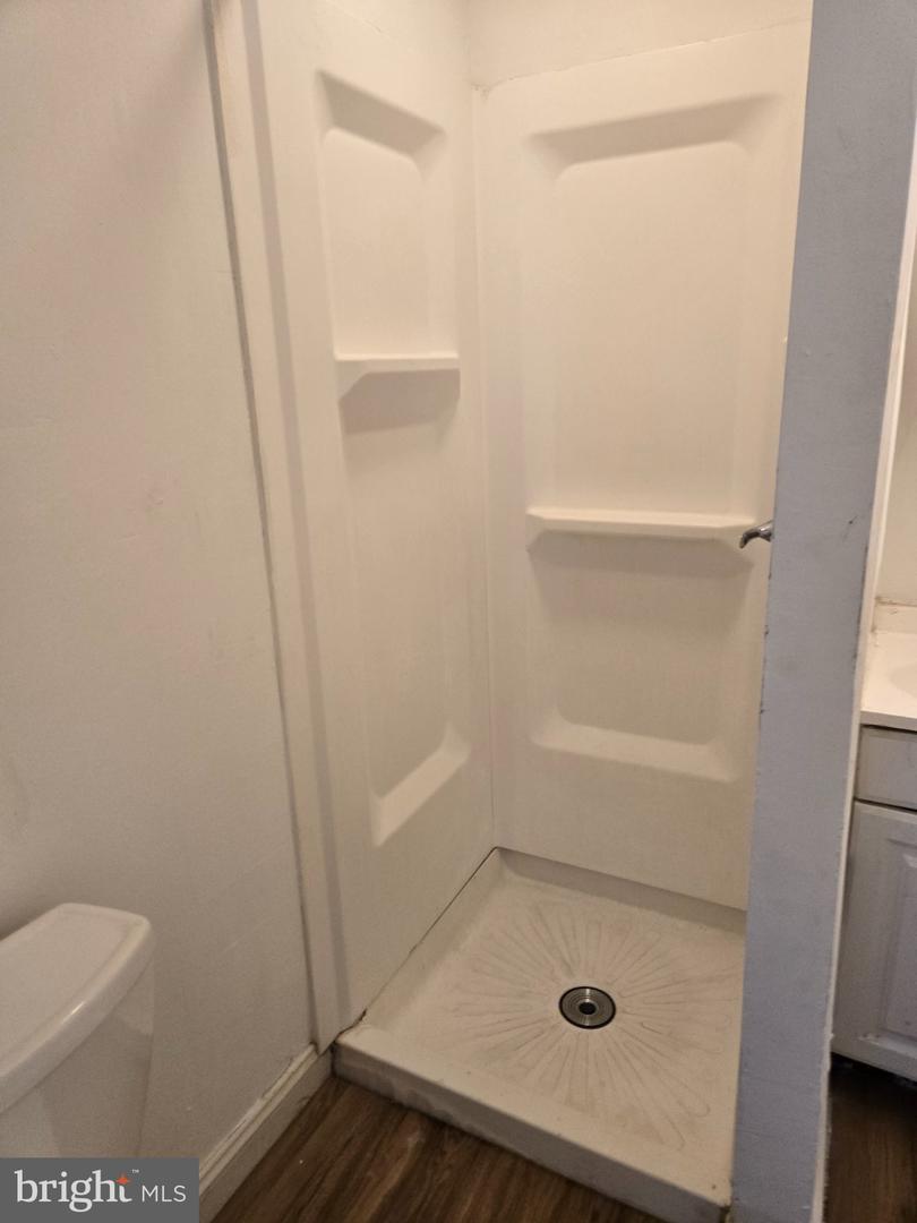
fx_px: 812
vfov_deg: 73.9
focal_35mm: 23
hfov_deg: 58.9
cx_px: 458
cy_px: 612
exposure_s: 1/120
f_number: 1.8
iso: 200
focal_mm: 5.4
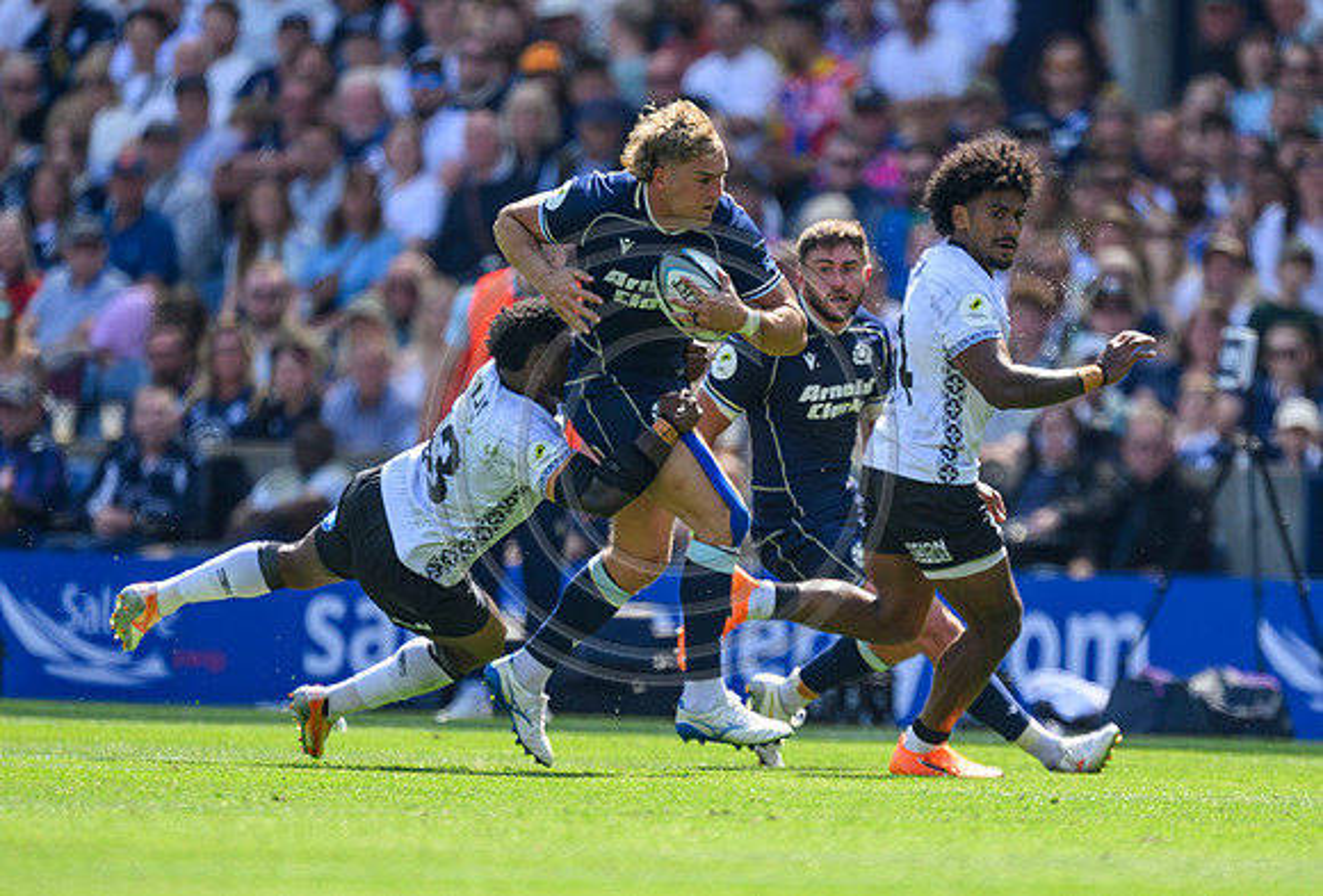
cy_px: 528
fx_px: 30029
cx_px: 760
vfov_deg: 1.7
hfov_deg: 2.5
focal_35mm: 813
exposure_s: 1/2000
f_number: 4
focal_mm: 560
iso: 500
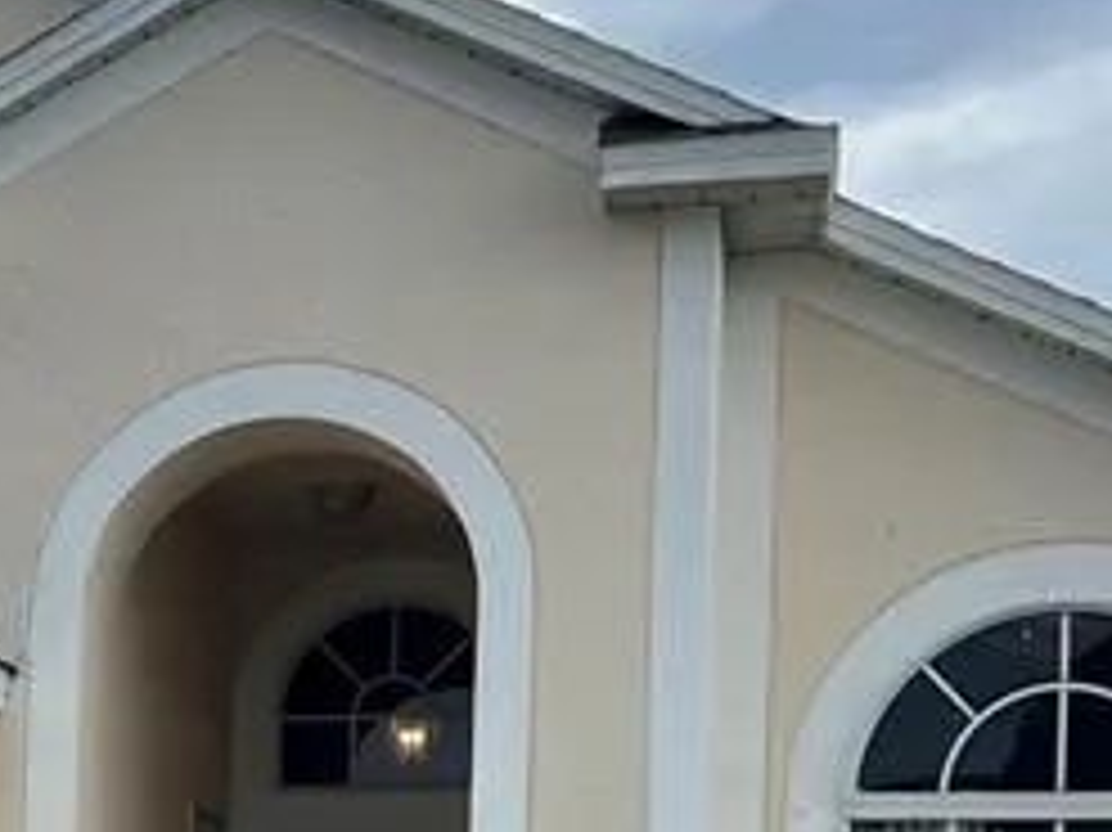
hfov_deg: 17.0
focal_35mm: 108
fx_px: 3468
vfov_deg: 13.2
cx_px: -396
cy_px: 1088
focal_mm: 5.7
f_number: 1.5
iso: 50
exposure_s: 1/2045
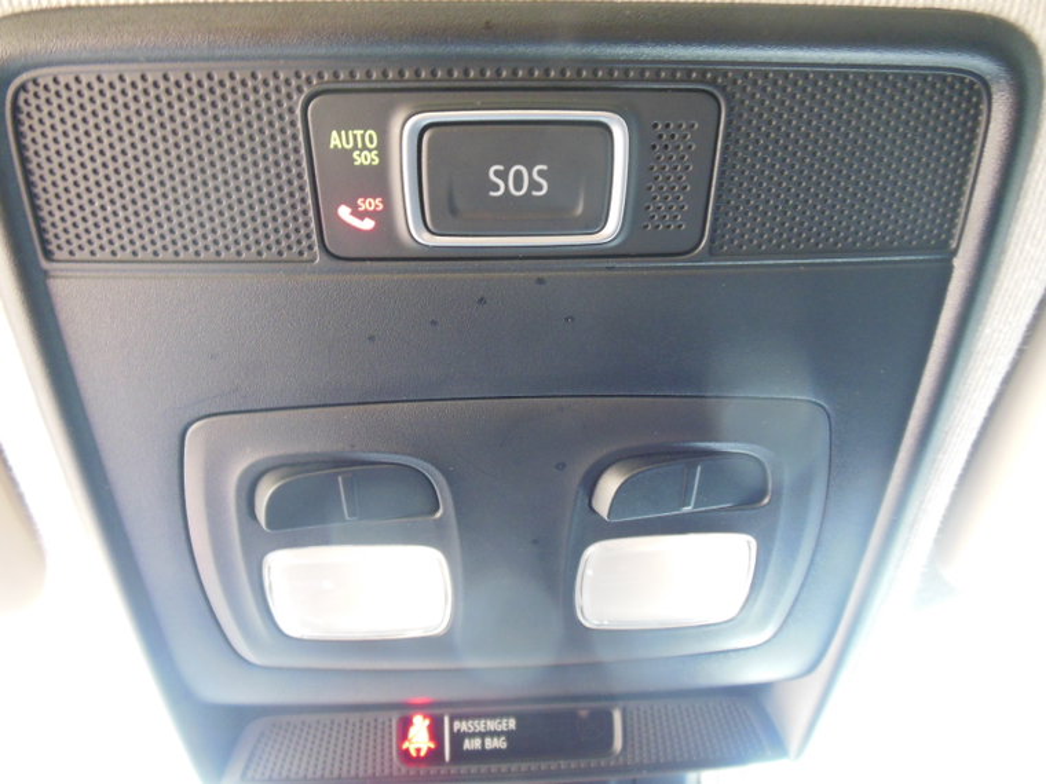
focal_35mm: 25
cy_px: 392
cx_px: 523
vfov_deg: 54.9
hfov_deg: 69.4
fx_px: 755
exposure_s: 1/20
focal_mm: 4.5
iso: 400
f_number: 3.2
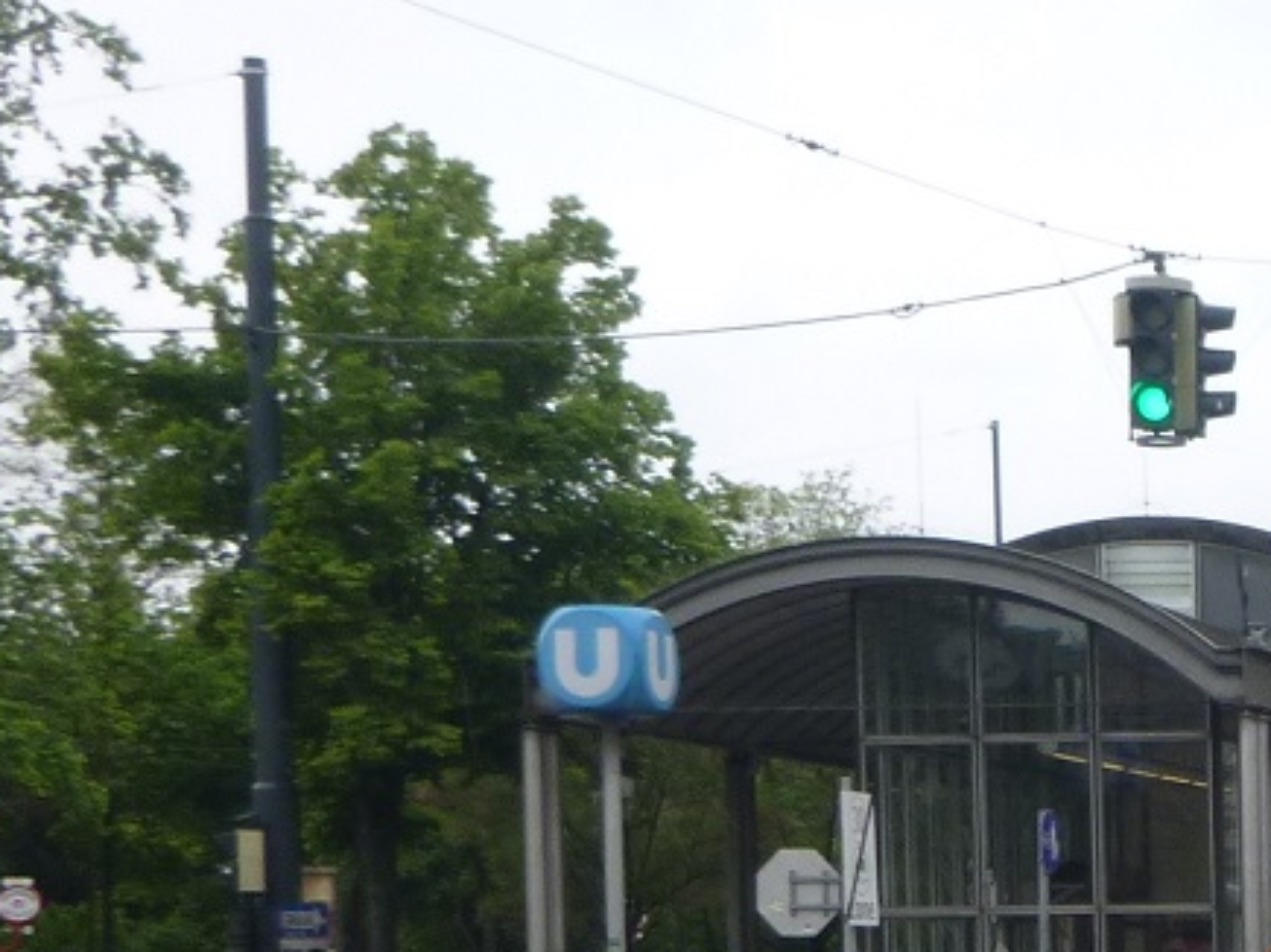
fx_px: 3377
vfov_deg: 15.5
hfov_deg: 18.2
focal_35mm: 92
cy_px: 1133
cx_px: 2060
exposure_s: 1/160
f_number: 3.9
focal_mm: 4.5
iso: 100
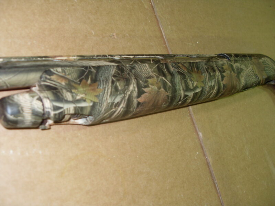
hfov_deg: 52.6
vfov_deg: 40.7
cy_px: 103
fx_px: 278
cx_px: 138
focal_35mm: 35
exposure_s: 1/45
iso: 100
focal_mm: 6.3
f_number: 2.8
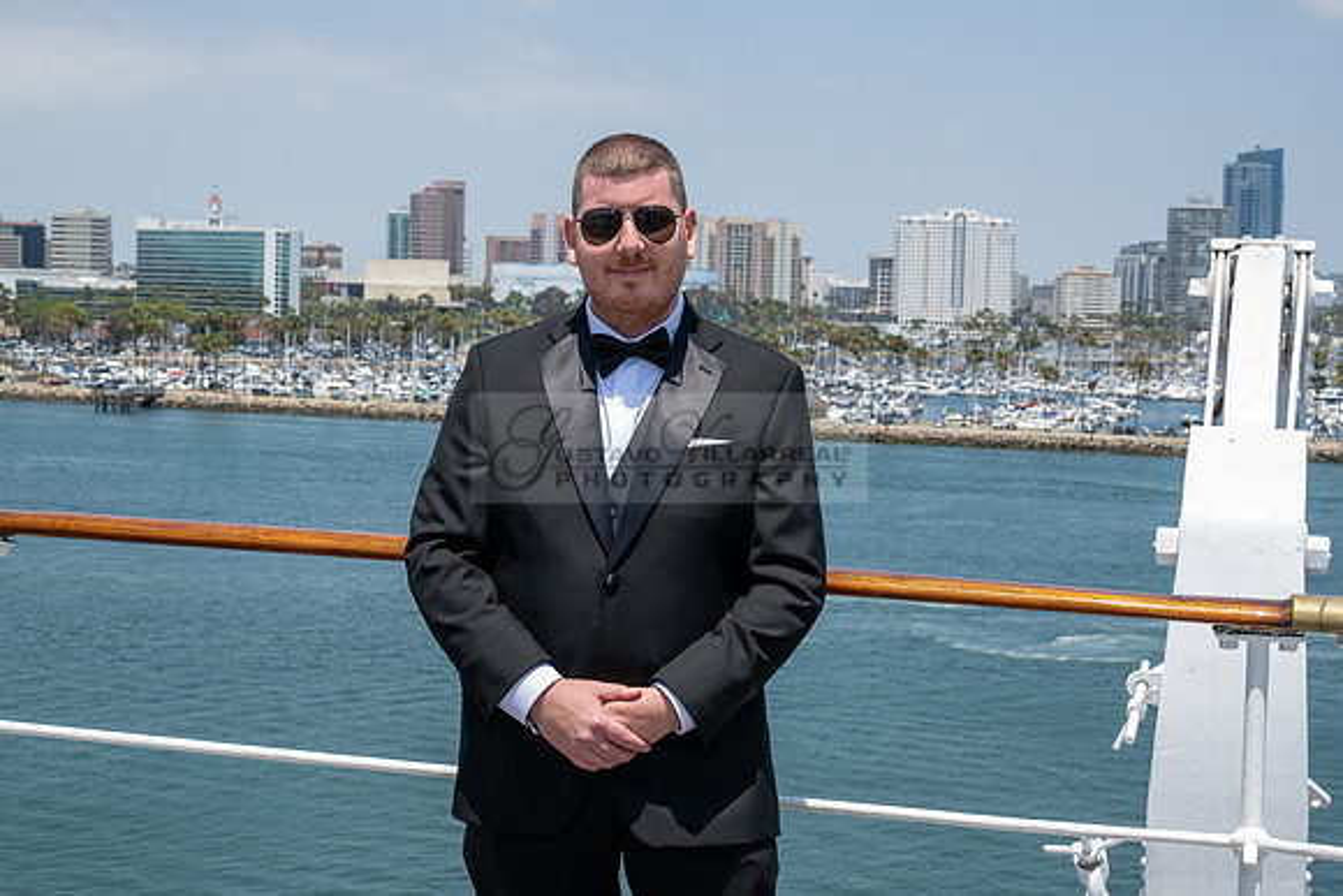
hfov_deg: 31.4
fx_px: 2388
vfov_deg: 21.3
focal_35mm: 64
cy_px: 448
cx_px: 672
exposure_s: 1/200
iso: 200
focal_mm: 64
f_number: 13
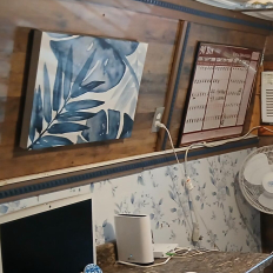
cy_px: 267
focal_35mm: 66
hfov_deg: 23.4
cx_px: 343
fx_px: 589
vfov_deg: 25.0
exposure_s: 1/24
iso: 400
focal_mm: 3.98
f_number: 1.8
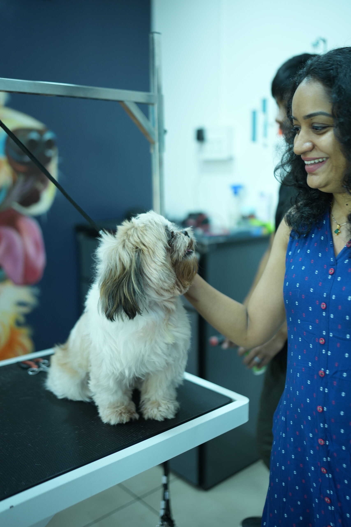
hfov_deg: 37.9
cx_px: 176
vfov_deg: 54.4
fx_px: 512
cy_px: 264
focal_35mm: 35
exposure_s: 1/250
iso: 640
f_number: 1.4
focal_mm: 35
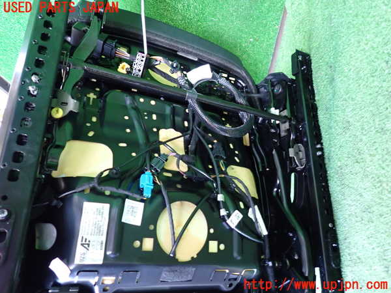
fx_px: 282
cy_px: 146
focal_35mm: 25
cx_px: 196
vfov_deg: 54.9
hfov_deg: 69.4
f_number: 2
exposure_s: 1/30
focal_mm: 4.5
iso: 640
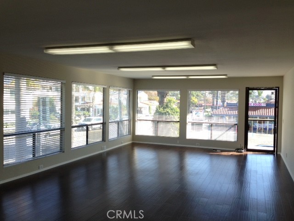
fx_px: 280
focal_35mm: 33
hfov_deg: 55.4
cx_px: 147
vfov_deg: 42.9
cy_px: 110
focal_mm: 4.12
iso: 50
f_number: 2.4
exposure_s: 1/199
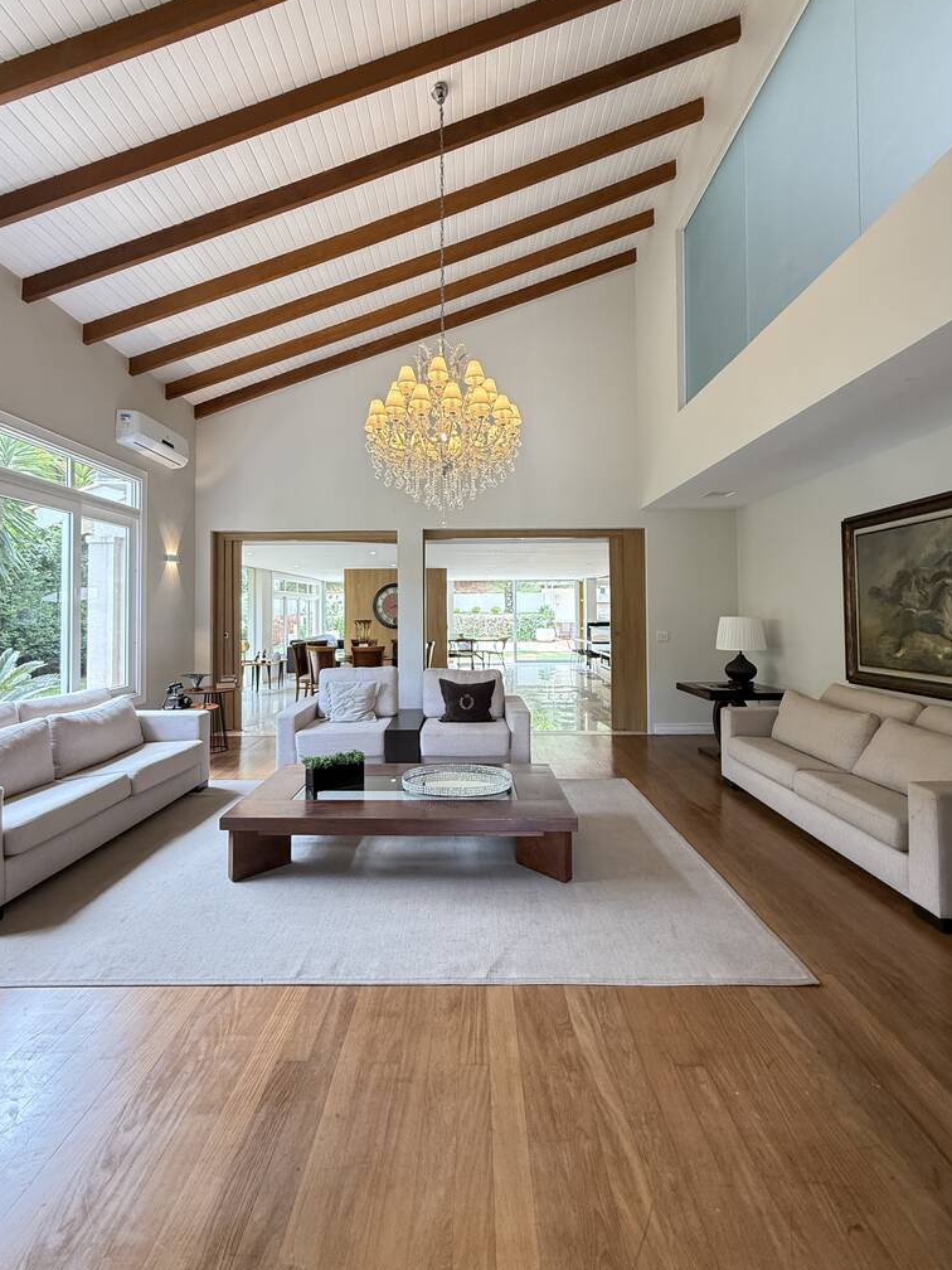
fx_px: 550
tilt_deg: +1.2
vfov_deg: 98.1
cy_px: 604
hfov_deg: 81.7
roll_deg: -0.1
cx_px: 462
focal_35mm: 15
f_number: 2.2
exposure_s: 1/99
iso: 160
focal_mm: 2.22
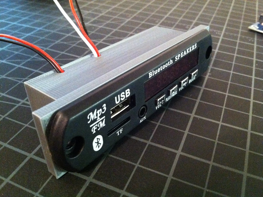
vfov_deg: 40.6
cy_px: 98
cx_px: 132
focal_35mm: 35
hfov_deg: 52.7
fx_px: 266
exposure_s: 1/15
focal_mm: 3.85
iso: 1000
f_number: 2.8
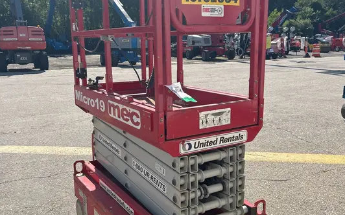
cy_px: 112
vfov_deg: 33.5
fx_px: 357
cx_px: 172
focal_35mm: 38
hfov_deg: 51.6
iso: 50
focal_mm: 5.7
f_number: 1.5
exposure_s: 1/4274
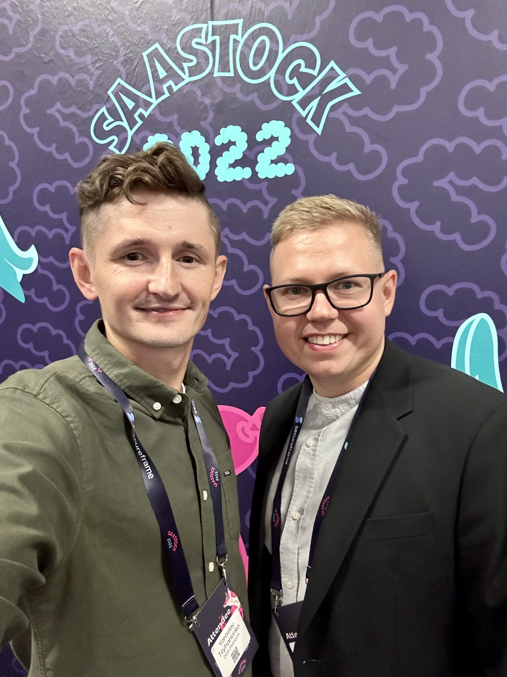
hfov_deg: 58.9
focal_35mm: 23
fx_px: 449
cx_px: 254
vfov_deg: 73.9
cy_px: 338
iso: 250
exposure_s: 1/34
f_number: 1.9
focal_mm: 2.69
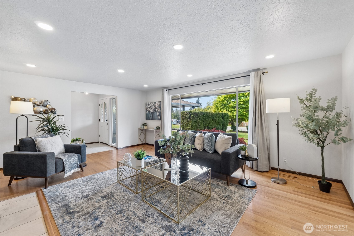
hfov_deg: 100.4
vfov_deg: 77.3
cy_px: 118
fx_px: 147
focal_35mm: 15
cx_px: 177
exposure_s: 1/5
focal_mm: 10
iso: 250
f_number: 9
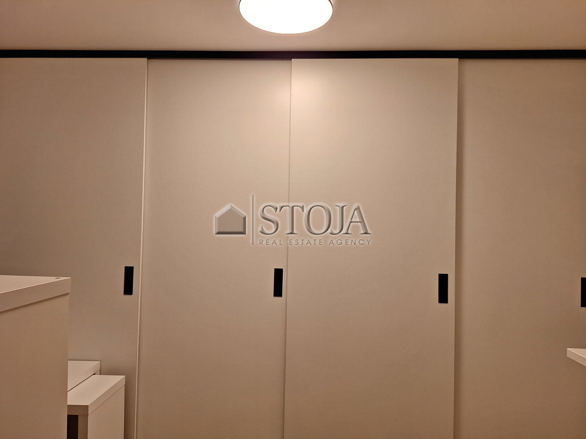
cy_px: 220
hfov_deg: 73.9
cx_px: 293
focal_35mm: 23
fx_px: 389
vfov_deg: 58.9
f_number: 1.8
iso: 100
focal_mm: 5.54
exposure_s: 1/50
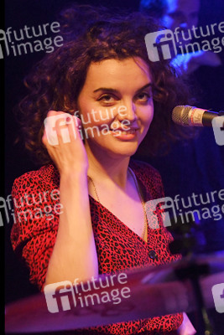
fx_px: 559
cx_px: 112
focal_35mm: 60
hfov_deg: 22.6
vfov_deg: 33.4
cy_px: 168
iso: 3200
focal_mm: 40
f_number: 3.5
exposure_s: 1/125
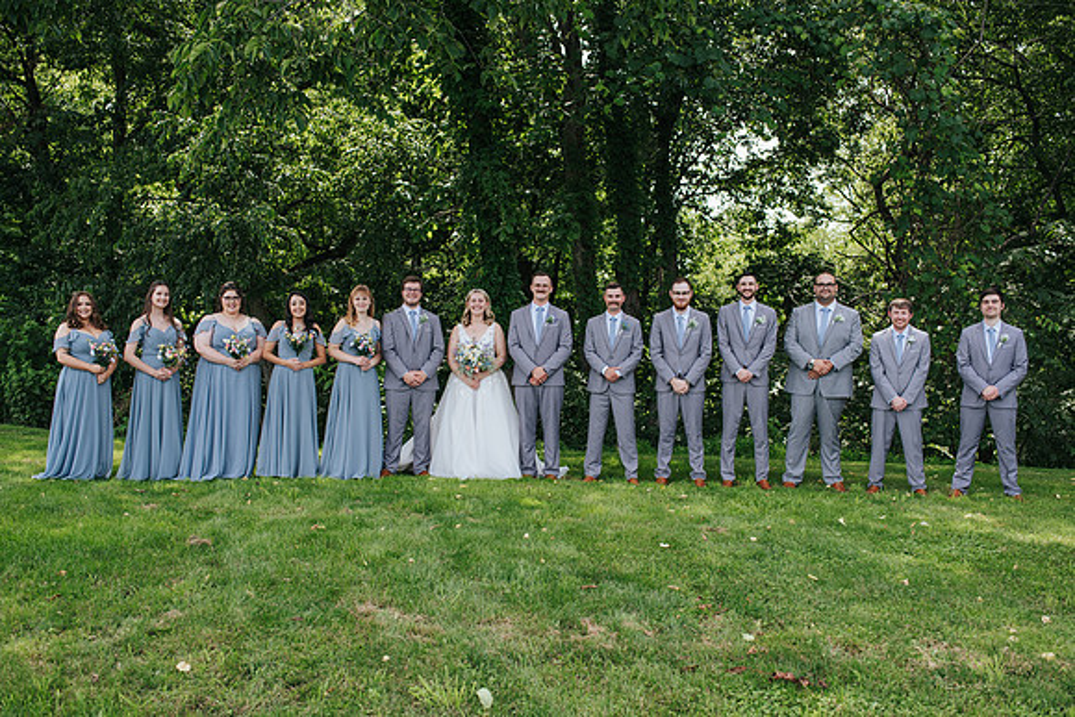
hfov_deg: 52.1
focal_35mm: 37
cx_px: 538
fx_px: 1099
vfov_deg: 36.2
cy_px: 371
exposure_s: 1/400
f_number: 3.2
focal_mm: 35
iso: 140
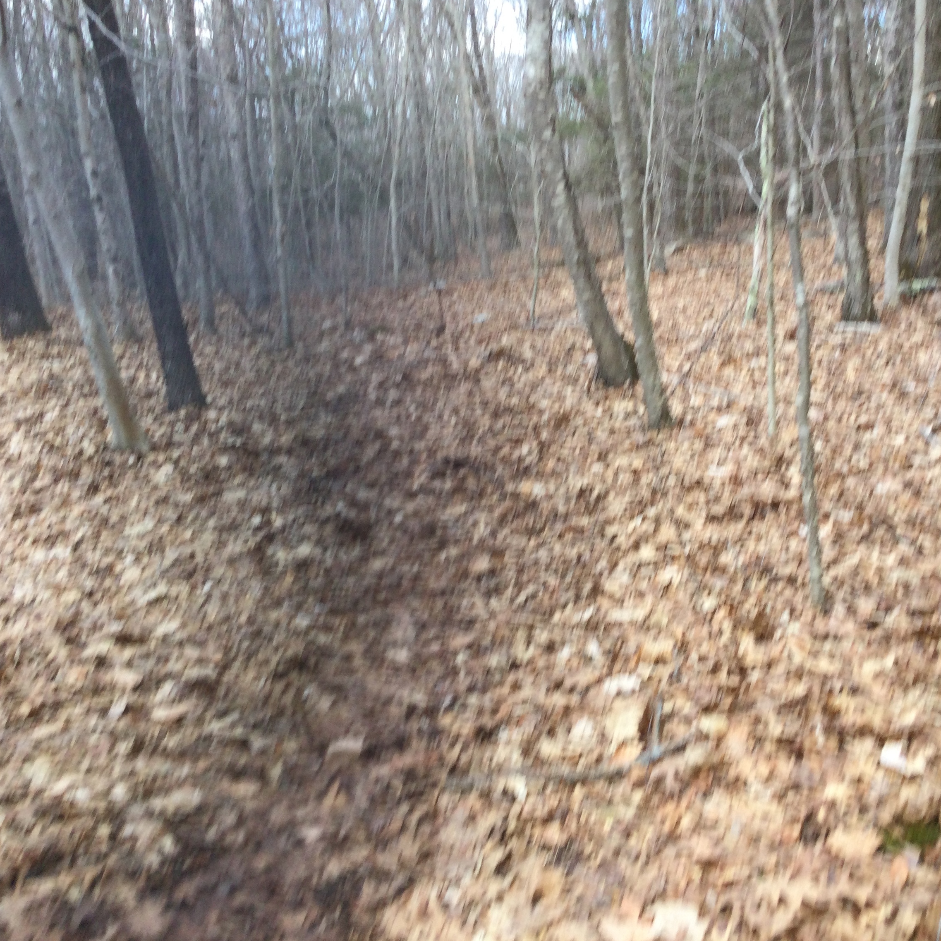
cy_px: 467
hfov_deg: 44.8
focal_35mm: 37
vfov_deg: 44.9
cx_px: 544
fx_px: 1138
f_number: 2.4
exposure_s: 1/120
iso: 40
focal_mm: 3.3
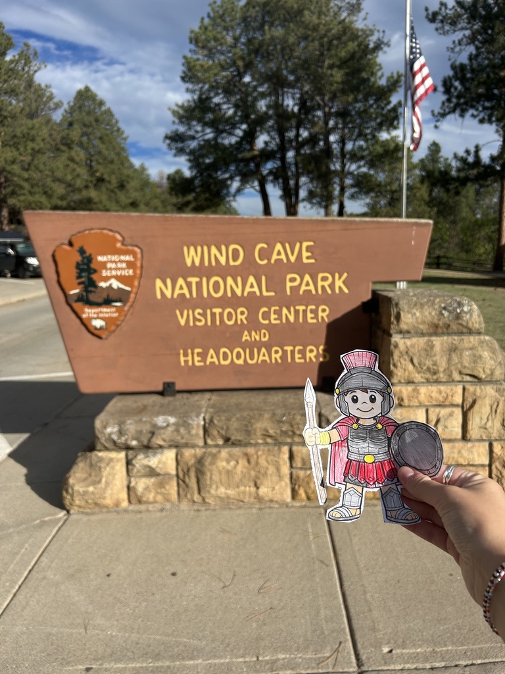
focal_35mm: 26
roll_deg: +0.6
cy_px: 337
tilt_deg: -9.1
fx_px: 506
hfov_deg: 53.1
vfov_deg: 67.3
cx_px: 252
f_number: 1.5
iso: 50
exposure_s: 1/5319
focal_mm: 5.7
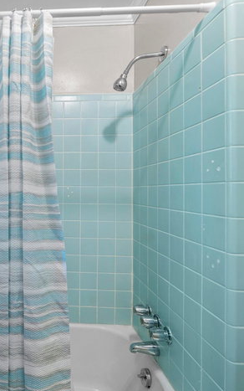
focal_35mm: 22
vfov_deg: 79.6
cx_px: 20
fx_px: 234
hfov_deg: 48.6
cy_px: 198
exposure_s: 2
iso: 100
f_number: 8
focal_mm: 14
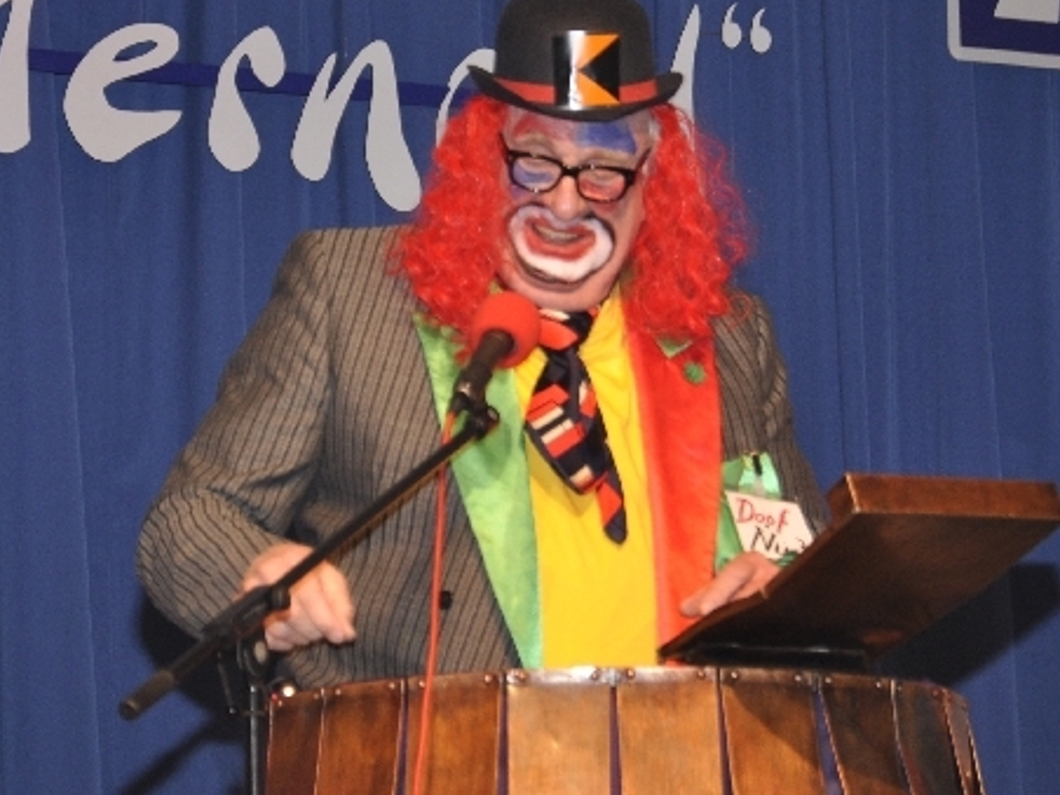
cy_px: 325
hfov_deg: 7.4
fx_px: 8202
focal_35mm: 268
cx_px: 530
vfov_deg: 5.5
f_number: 5.6
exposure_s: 1/60
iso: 400
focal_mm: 105
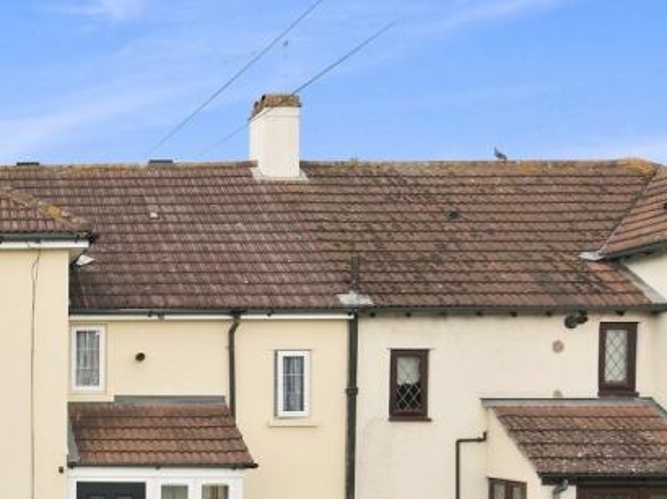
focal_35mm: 60
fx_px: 1155
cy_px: 426
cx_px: -102
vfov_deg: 23.9
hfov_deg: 28.6
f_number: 1.8
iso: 270
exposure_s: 1/1500
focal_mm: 8.7
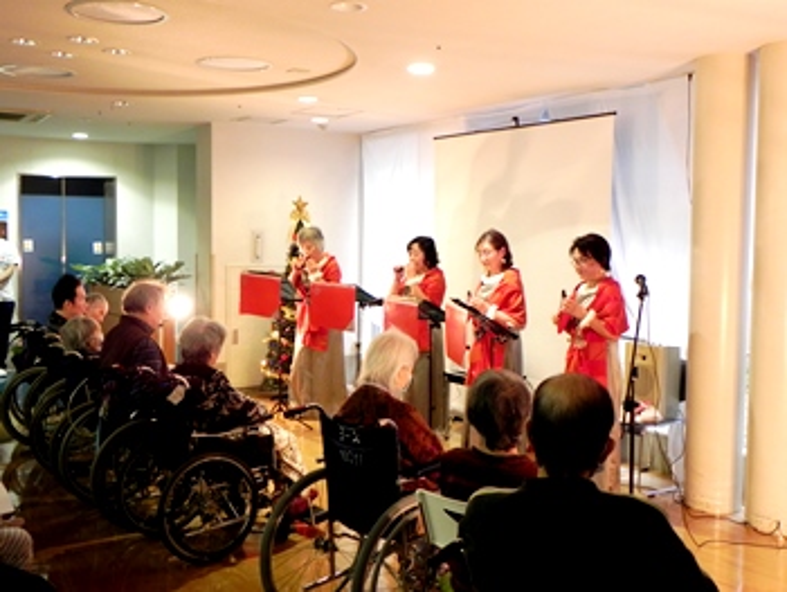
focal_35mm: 41
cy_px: 296
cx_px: 394
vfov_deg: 35.2
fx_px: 933
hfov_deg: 45.7
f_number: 3.2
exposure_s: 1/27.5
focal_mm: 7.3
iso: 400
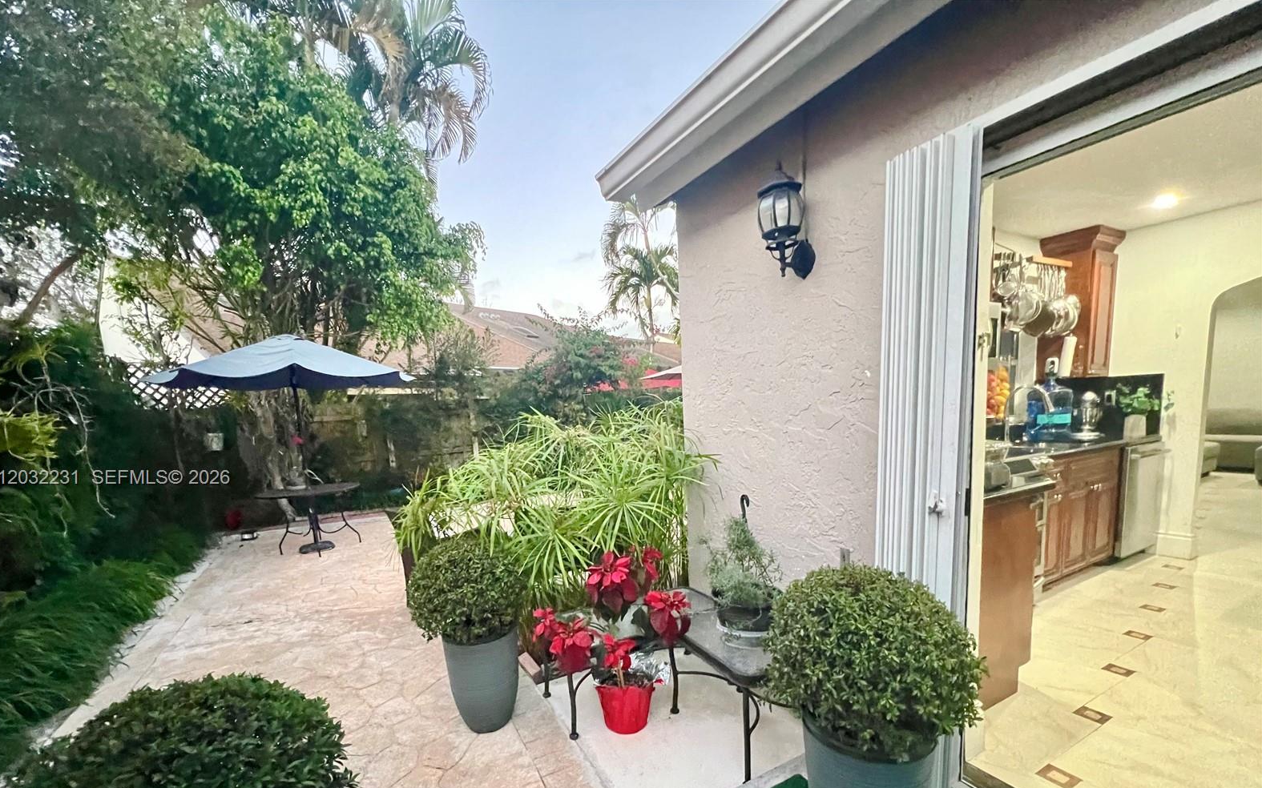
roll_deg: +3.6
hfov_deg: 105.3
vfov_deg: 77.6
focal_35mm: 14
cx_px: 622
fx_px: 481
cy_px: 479
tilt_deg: -7.7
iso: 1250
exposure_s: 1/31
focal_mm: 1.57
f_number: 1.8
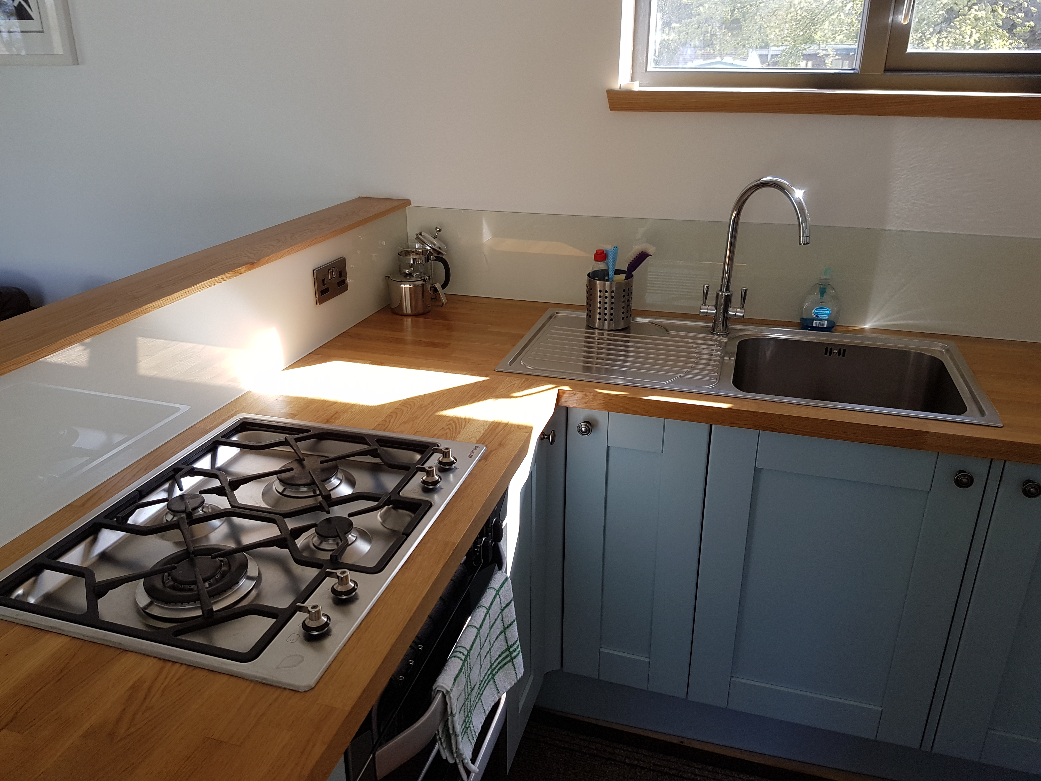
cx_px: 520
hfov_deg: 67.3
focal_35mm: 26
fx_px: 782
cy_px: 390
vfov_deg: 53.1
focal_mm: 4.2
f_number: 1.7
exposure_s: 1/175
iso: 40
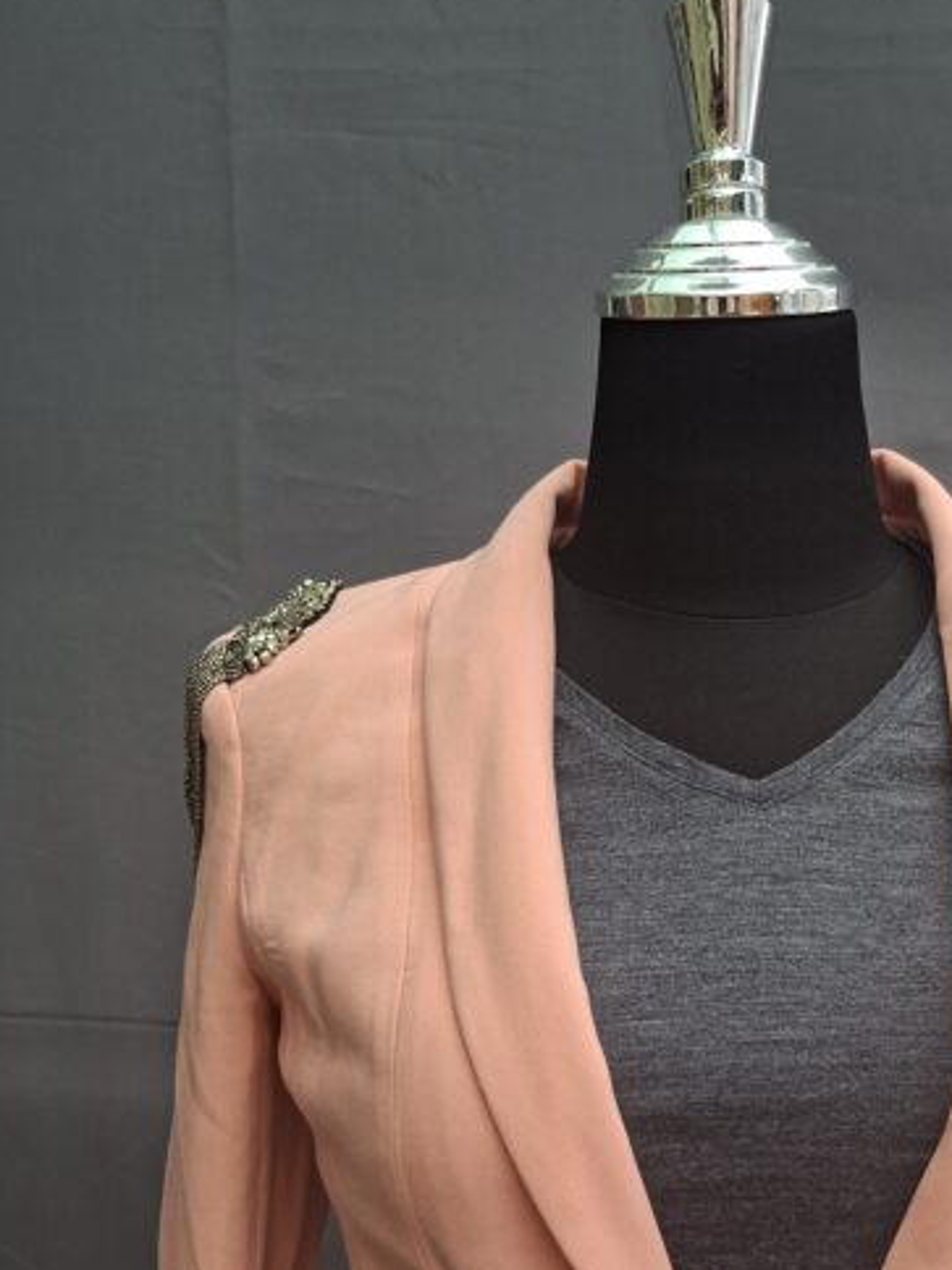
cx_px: 719
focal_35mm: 38
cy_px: 884
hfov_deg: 36.8
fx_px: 1393
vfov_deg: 47.9
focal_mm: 5.54
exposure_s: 1/100
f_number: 1.8
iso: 50
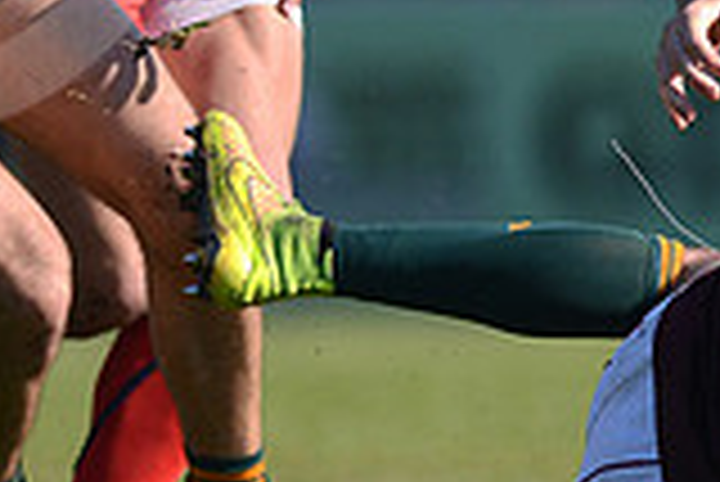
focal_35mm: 1525
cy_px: -178
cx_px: 648
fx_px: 30527
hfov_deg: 1.4
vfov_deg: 0.9
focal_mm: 420
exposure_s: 1/3200
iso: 400
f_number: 4
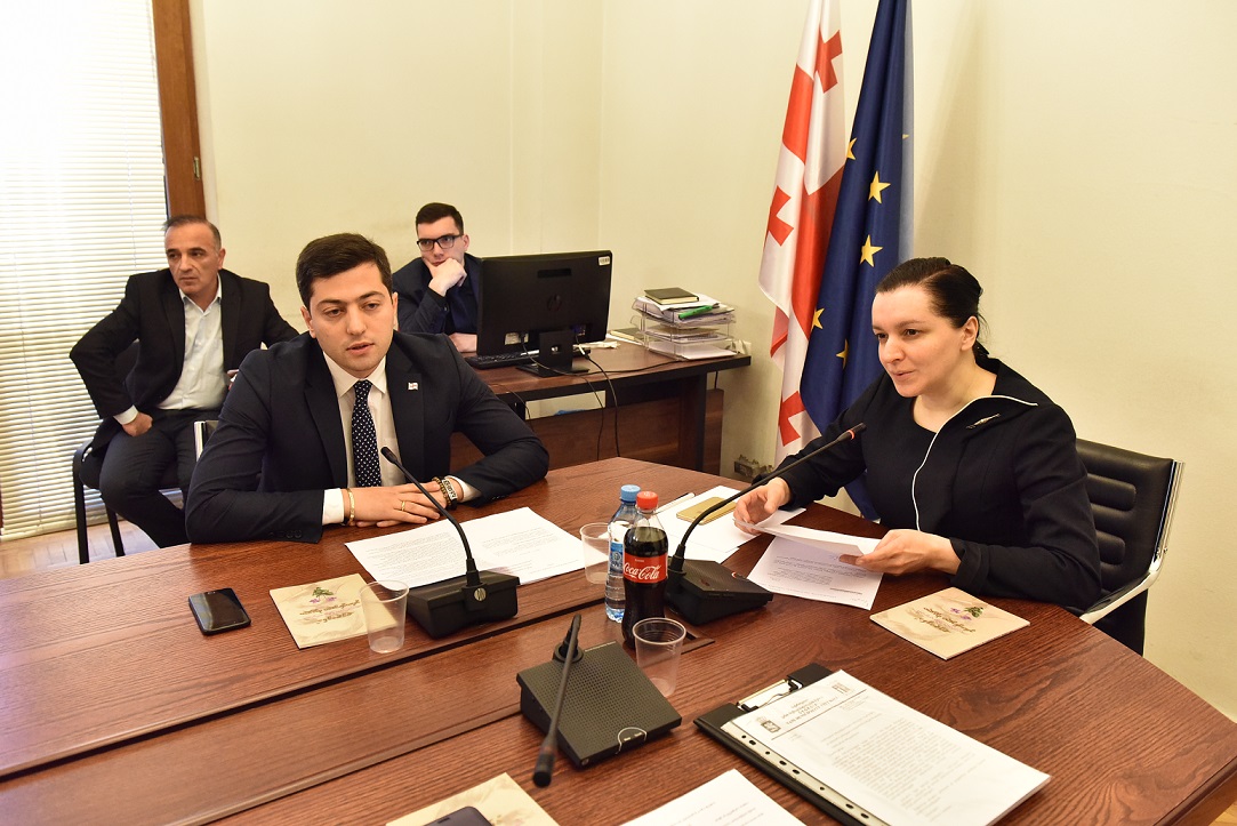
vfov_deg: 46.4
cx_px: 618
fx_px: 962
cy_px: 413
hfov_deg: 65.5
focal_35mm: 28
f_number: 5
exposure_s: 1/100
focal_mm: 28
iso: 6400
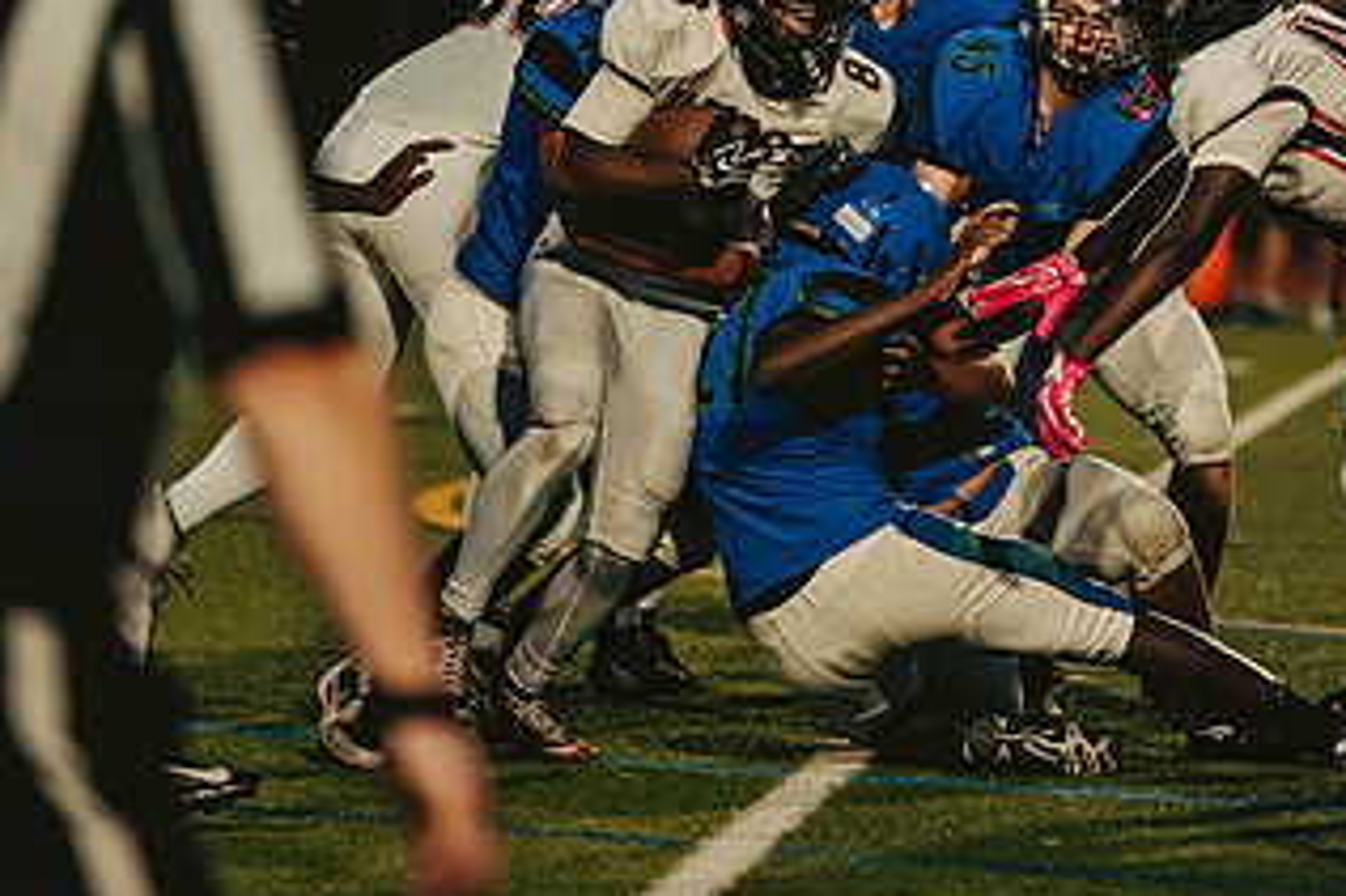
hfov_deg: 5.8
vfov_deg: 3.8
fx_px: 13340
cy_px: 104
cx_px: 926
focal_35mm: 357
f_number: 2.8
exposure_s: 1/1250
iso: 1600
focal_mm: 195
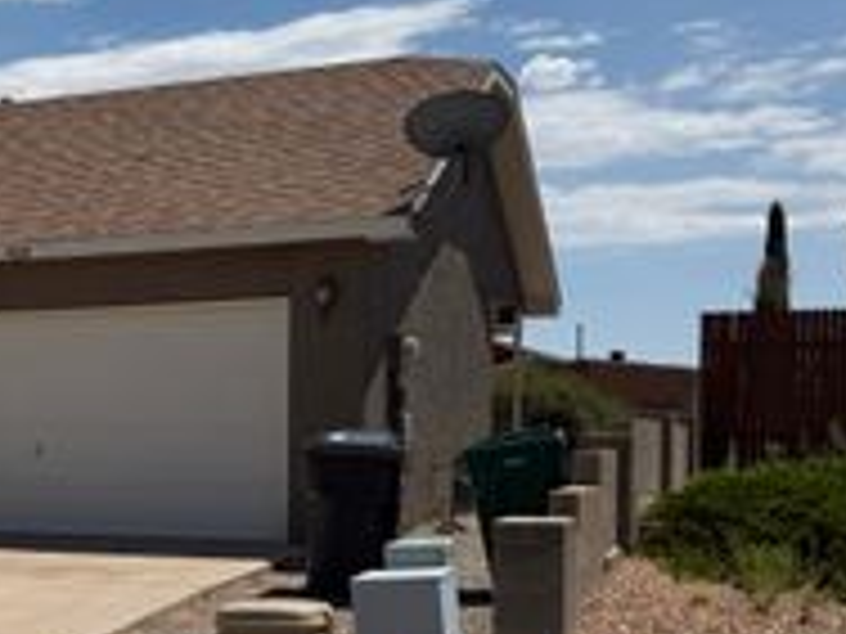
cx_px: -63
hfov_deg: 27.9
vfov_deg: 22.7
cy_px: 465
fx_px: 1564
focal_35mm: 64
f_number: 1.78
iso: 80
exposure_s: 1/10309
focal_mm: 6.76
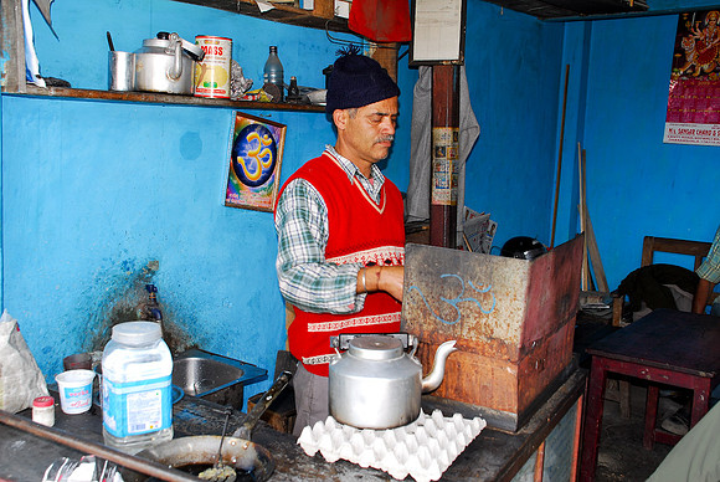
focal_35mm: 38
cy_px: 241
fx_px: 751
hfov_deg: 51.2
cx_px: 360
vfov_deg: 35.6
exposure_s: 1/30
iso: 100
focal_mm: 25
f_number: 7.1
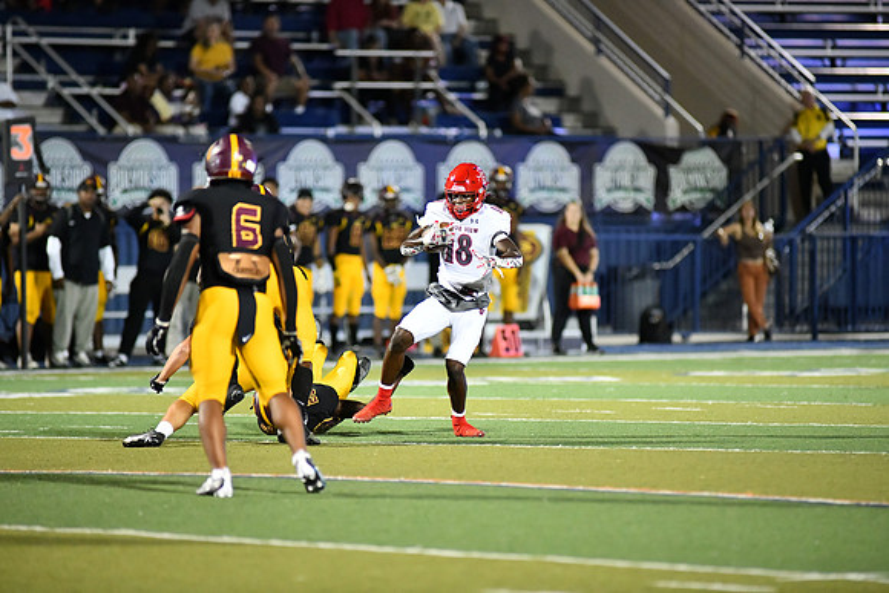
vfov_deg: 4.6
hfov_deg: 6.9
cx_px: 444
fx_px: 7410
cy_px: 296
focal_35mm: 300
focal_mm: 300
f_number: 2.8
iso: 8000
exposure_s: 1/1250
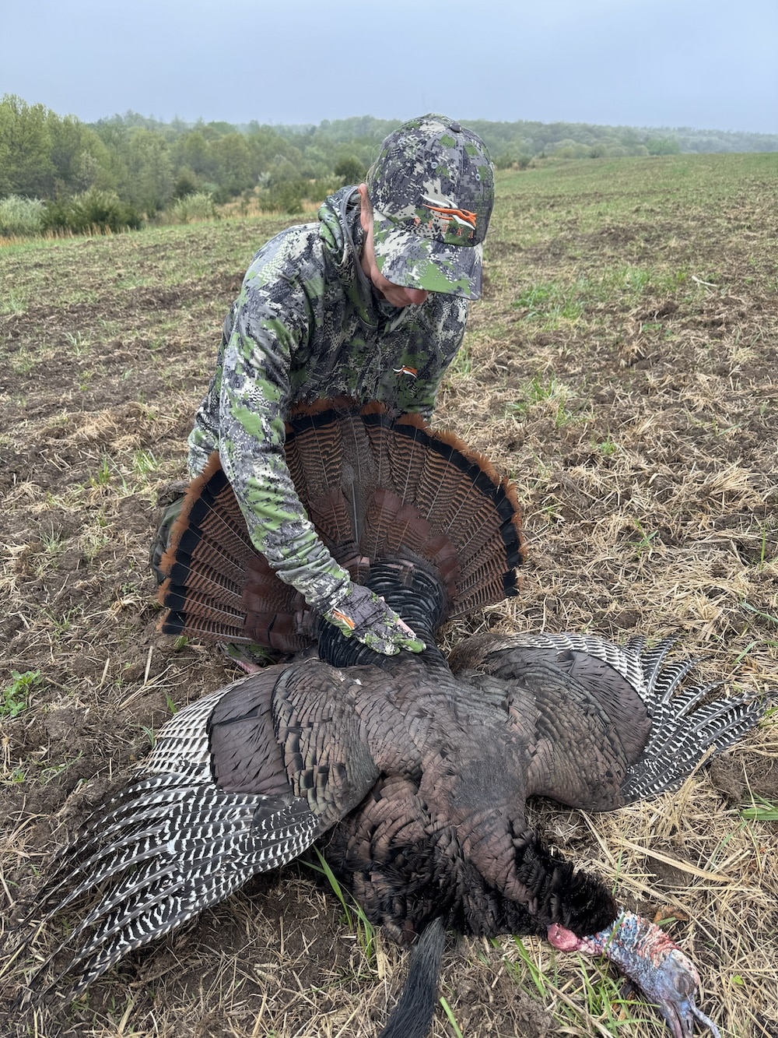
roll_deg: -0.4
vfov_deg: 71.6
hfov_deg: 56.8
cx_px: 389
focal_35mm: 24
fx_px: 719
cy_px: 519
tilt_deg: -27.3
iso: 64
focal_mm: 6.76
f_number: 1.78
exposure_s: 1/121
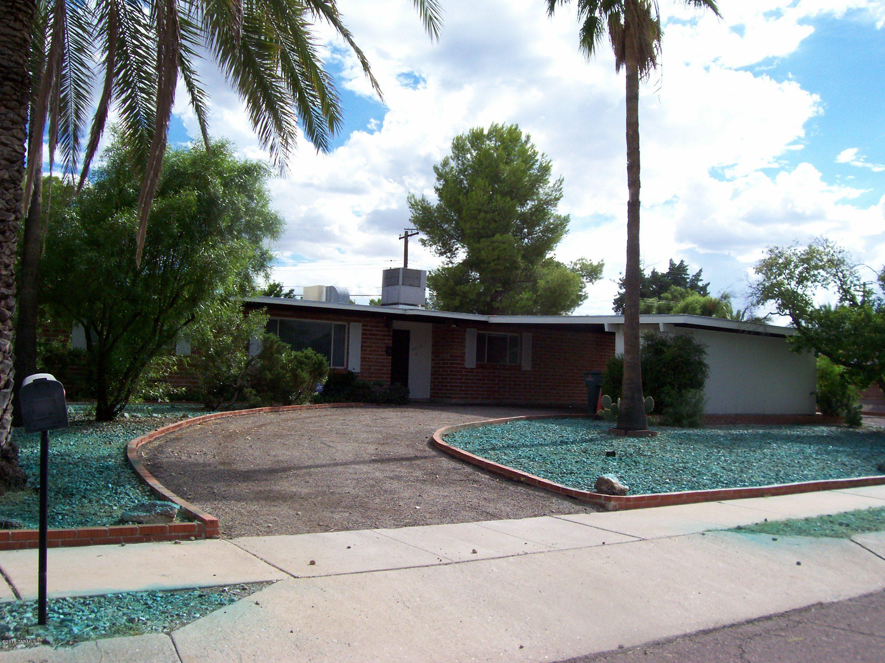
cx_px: 442
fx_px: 869
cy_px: 332
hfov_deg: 54.0
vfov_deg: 41.8
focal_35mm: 34
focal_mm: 5.6
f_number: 5.1
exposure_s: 1/440
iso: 80
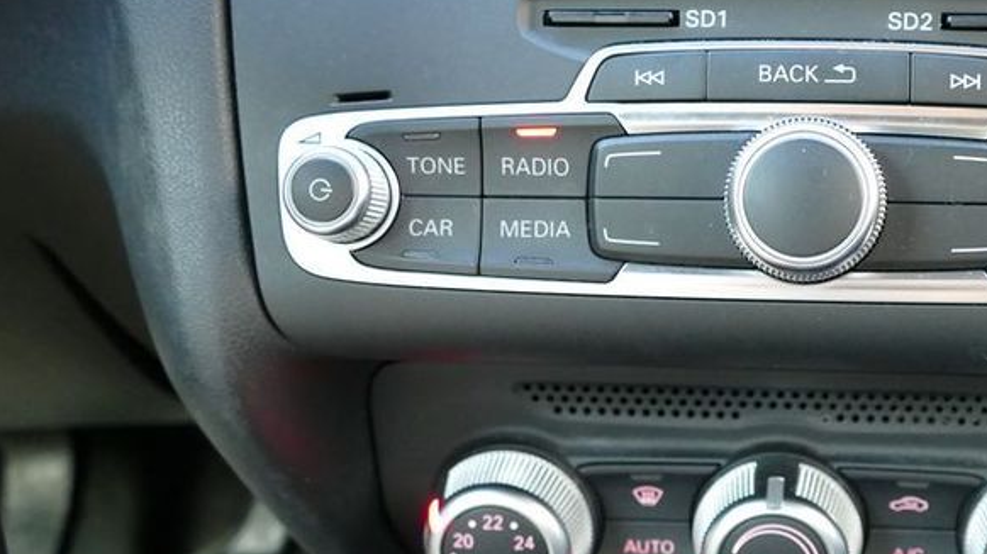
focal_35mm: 54
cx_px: 760
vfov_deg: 22.2
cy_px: 297
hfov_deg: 37.4
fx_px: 1413
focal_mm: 10.85
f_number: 3
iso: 1600
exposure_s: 1/80
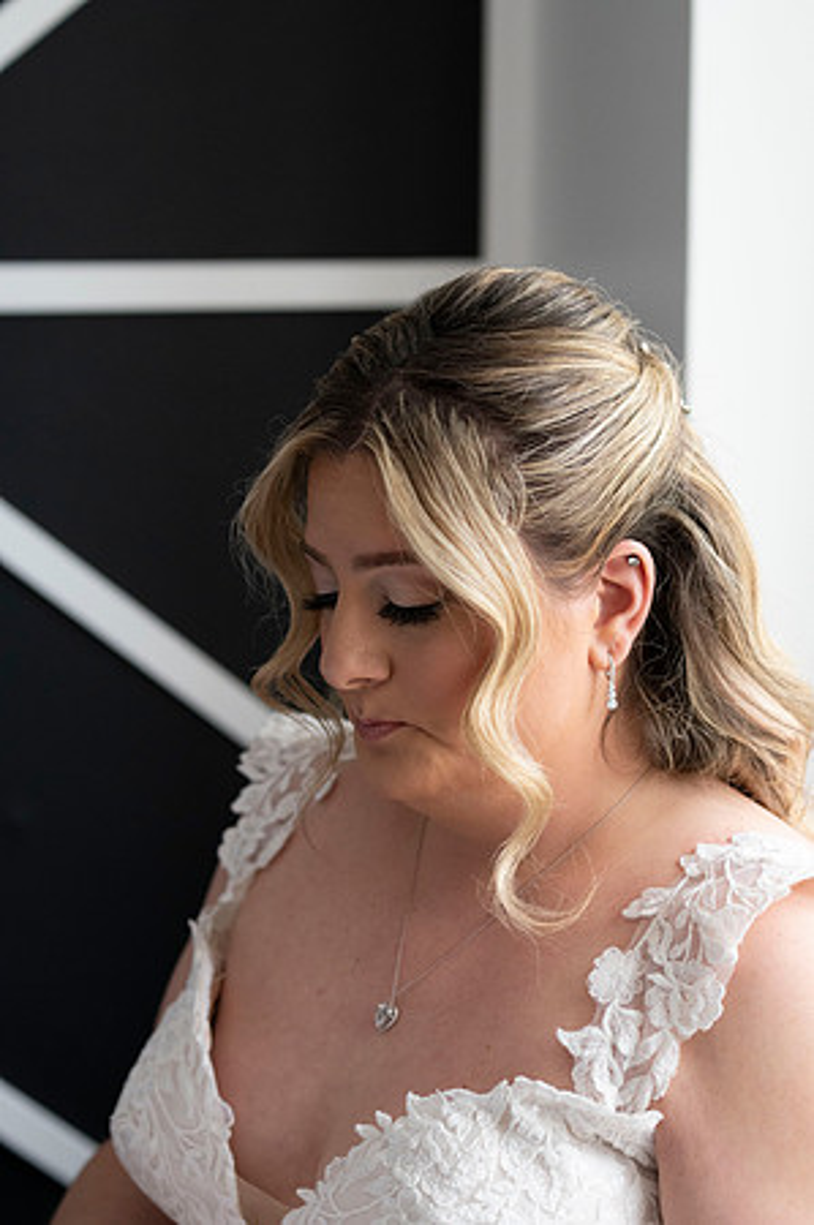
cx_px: 407
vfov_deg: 23.9
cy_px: 612
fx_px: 2889
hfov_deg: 16.0
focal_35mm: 85
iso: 4000
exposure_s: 1/2000
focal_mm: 85
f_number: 4
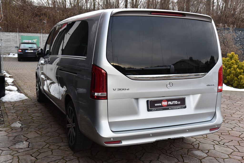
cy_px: 82
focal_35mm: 40
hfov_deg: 48.4
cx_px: 122
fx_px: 271
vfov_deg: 33.4
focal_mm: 40
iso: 500
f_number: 5.6
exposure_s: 1/125
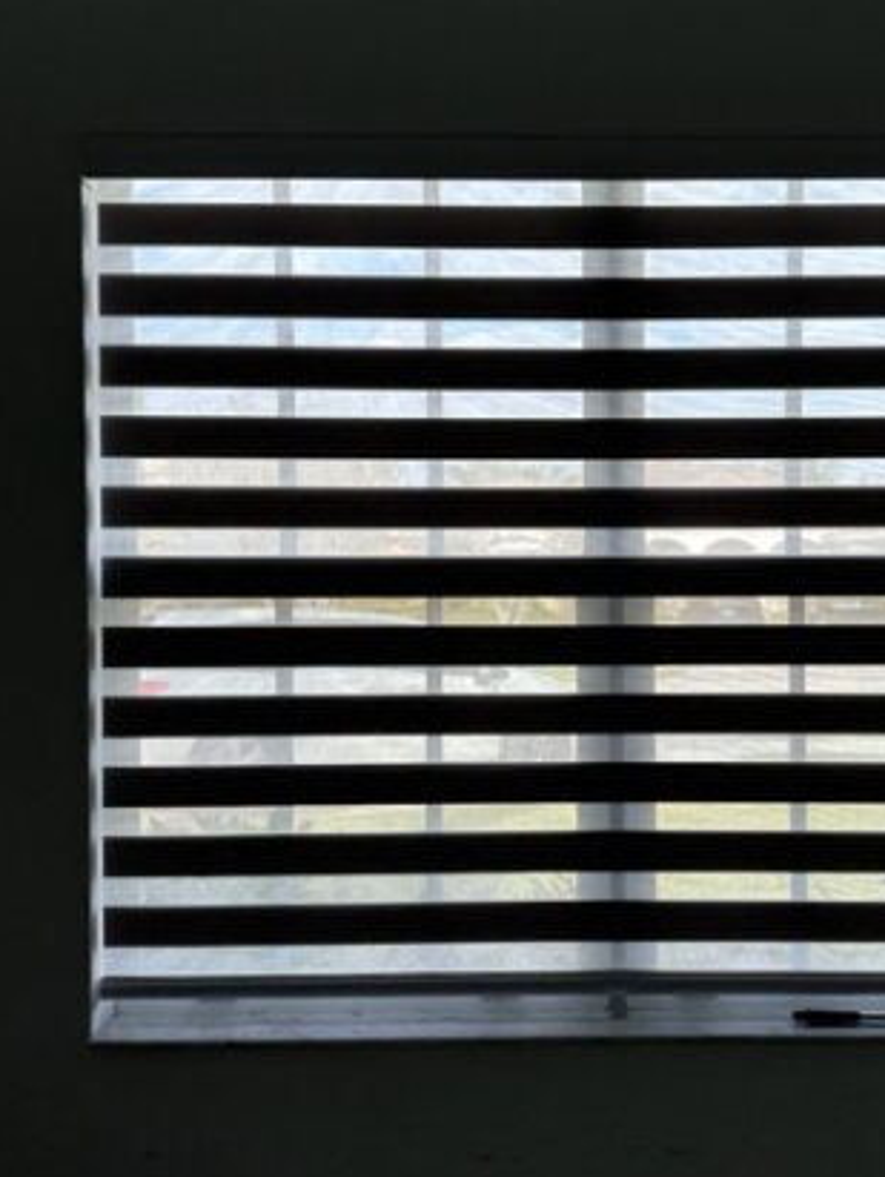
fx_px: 1191
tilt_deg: -2.6
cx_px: 584
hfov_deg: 40.3
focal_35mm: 35
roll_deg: -0.7
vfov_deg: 52.6
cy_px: 590
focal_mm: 6.86
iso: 80
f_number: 1.78
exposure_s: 1/368
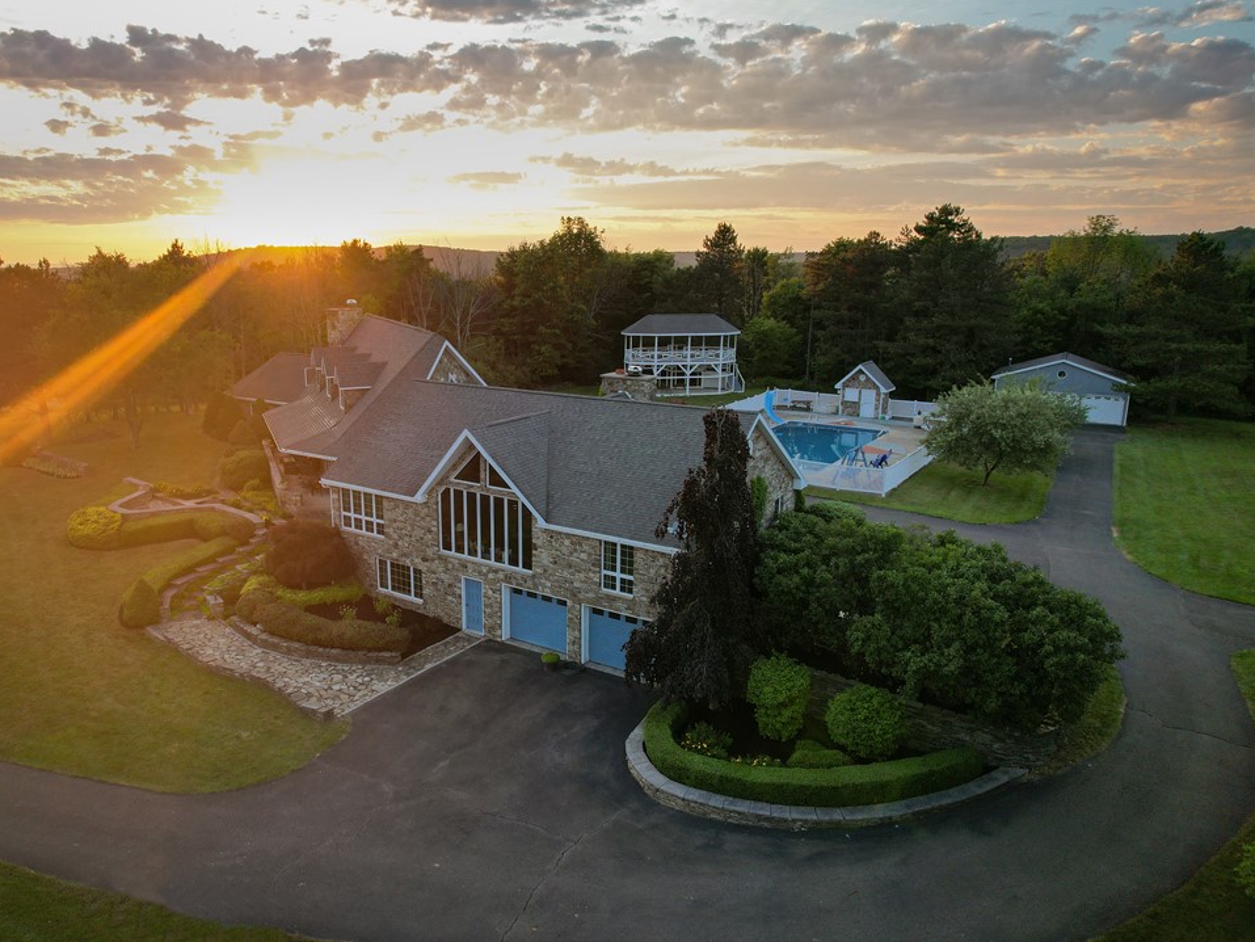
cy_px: 470
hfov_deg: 71.3
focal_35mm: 24
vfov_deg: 56.8
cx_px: 548
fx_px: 870
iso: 100
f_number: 2.8
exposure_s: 1/350
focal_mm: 8.38
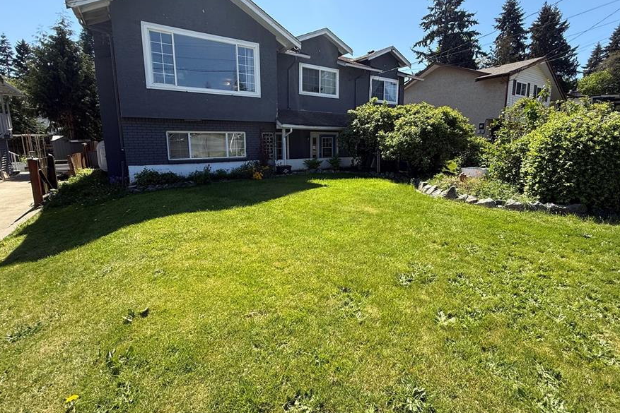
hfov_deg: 93.1
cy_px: 183
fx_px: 293
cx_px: 332
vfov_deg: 70.2
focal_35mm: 17
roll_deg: -0.9
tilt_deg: -8.5
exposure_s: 1/942
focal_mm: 2.22
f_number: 2.2
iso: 50
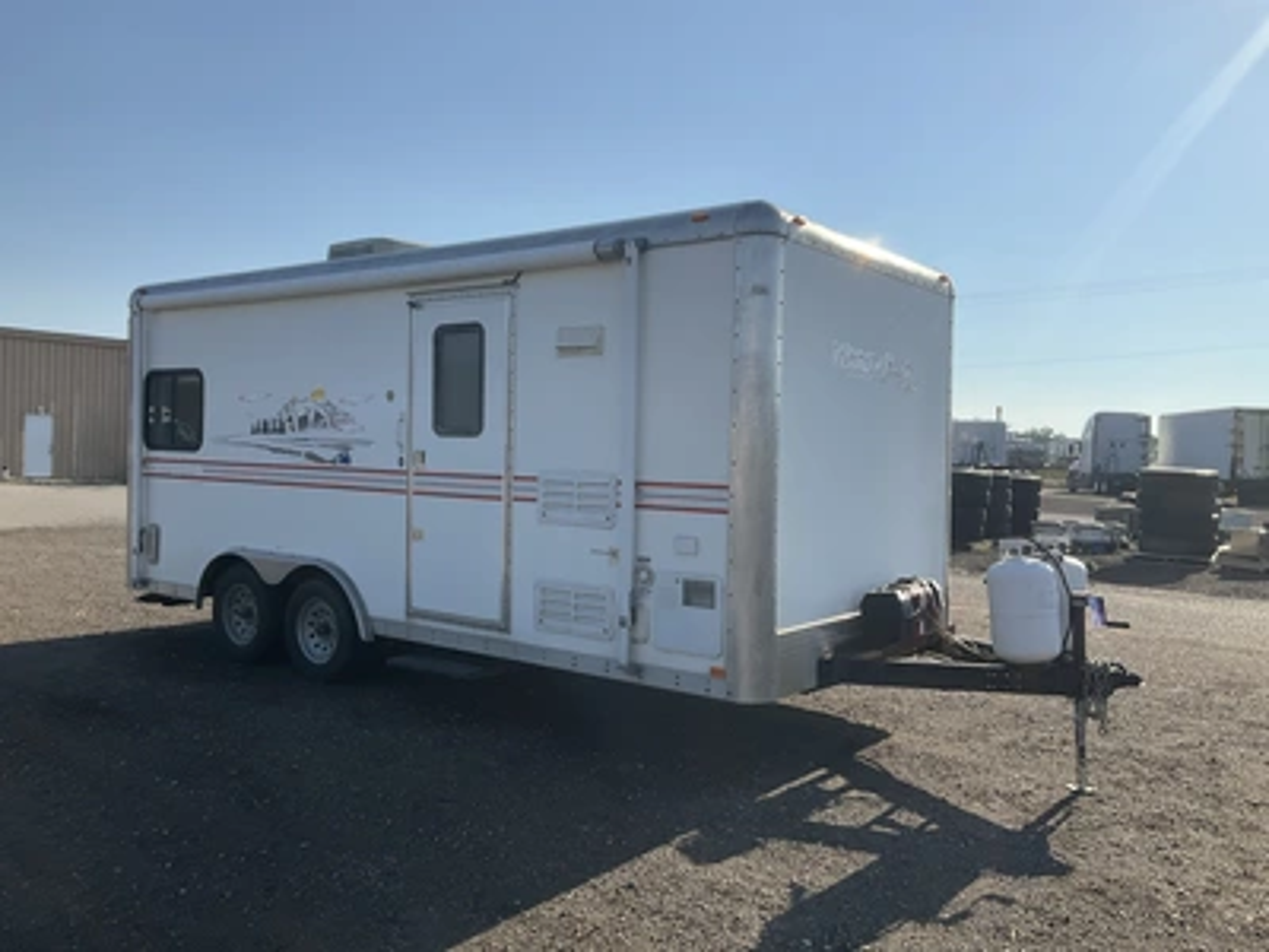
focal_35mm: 29
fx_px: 1063
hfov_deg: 61.7
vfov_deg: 48.2
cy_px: 476
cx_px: 634
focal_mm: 3
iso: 25
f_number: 1.8
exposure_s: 1/2667
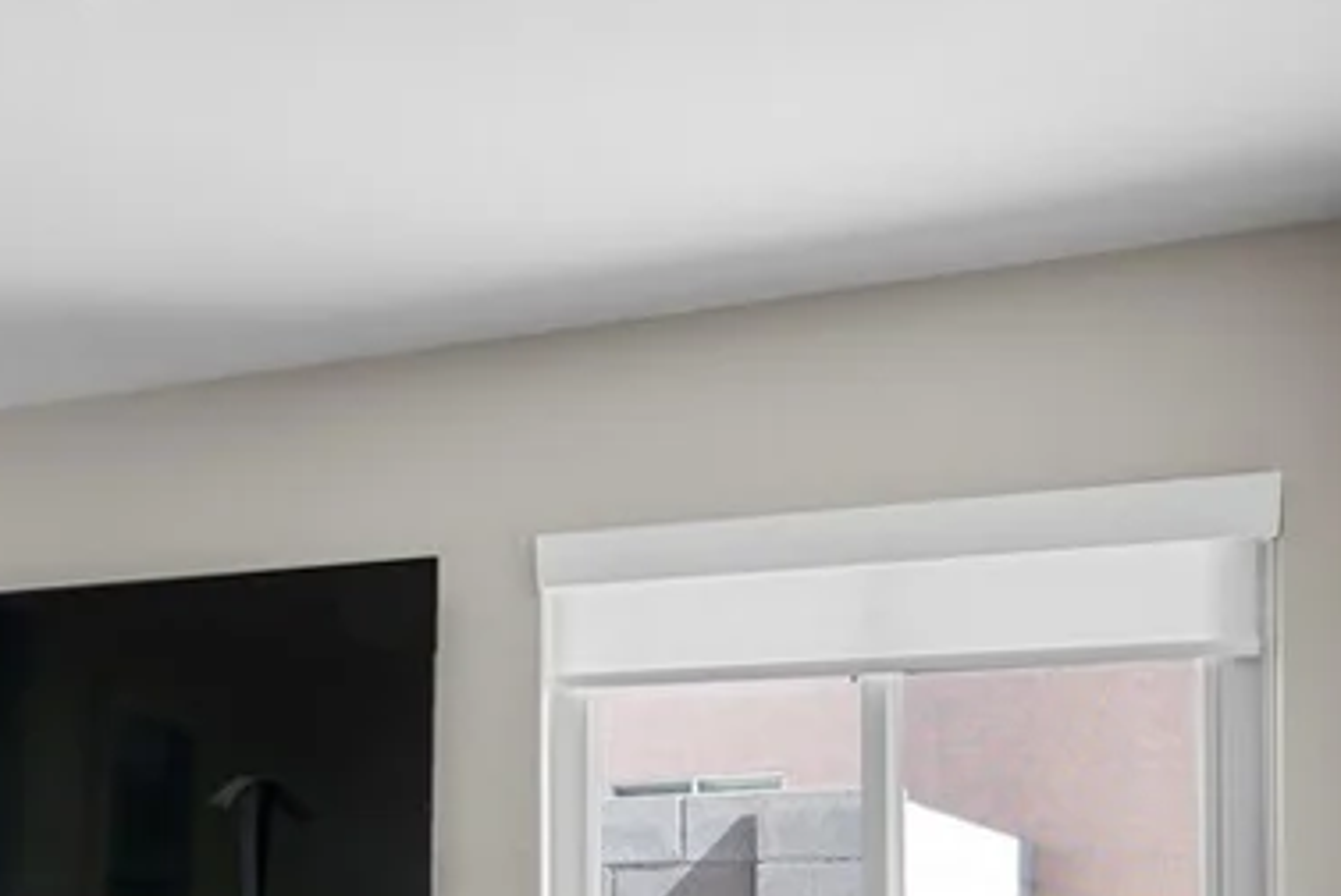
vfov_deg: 32.5
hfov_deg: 49.9
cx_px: 459
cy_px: 876
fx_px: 1417
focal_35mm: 38
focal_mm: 14
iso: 500
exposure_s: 1
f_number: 8
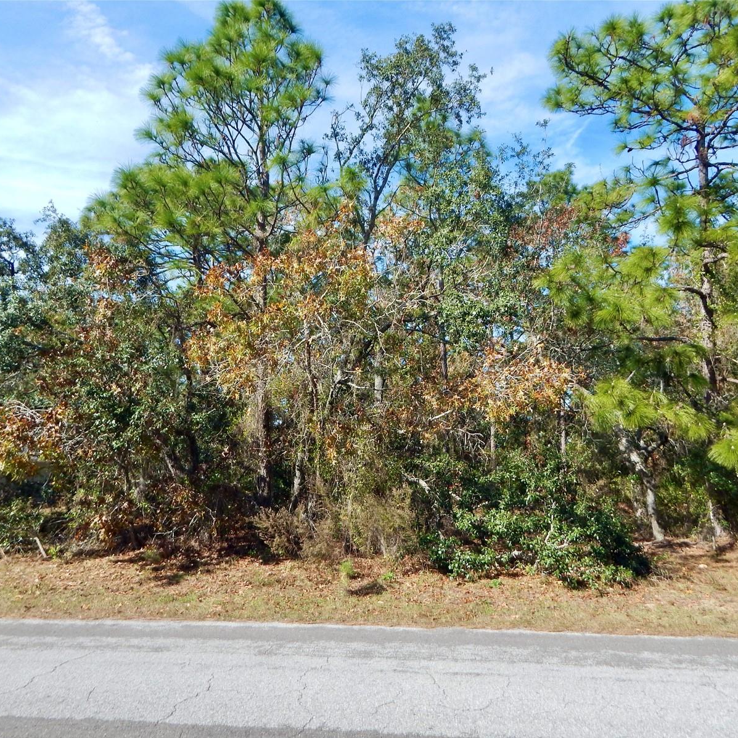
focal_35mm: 26
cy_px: 369
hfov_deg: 60.9
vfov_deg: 60.9
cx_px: 357
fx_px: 627
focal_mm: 4
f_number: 6
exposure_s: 1/400
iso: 125
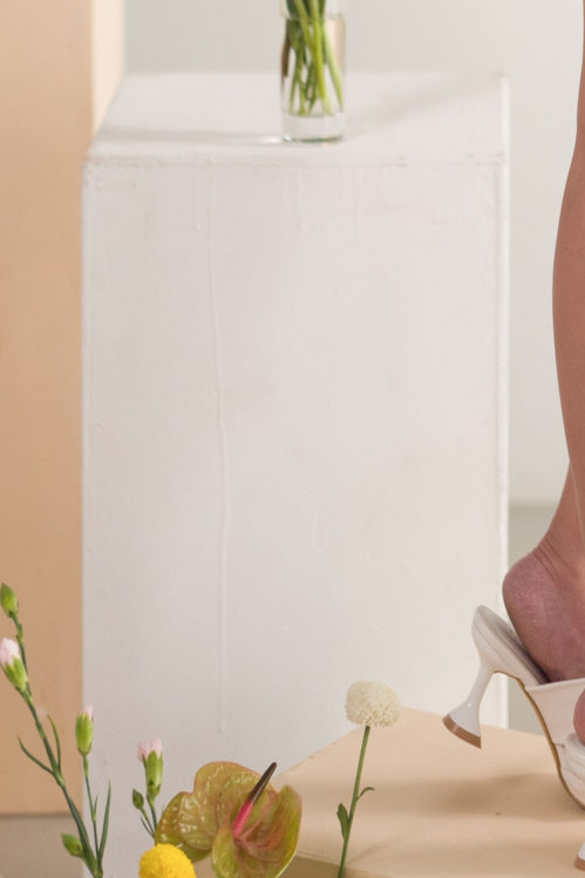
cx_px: 635
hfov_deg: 8.0
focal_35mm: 171
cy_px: -426
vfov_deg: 11.5
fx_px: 4170
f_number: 1.4
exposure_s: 1/160
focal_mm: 50
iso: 800
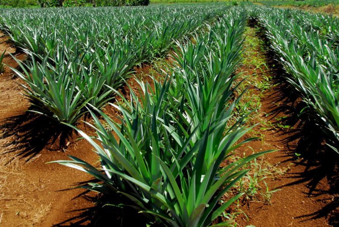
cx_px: 170
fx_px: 339
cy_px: 114
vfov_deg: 37.0
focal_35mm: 36
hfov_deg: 53.1
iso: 400
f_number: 13
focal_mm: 24
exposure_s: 1/200
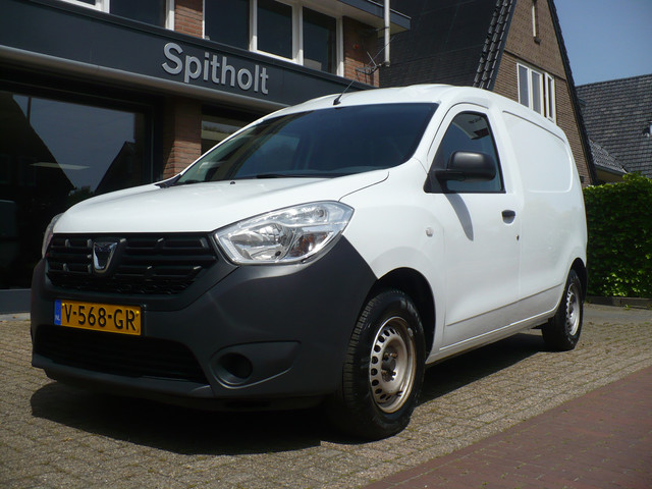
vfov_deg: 38.7
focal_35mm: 37
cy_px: 244
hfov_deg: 50.1
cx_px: 326
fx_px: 697
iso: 100
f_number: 8
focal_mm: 6.1
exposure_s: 1/320
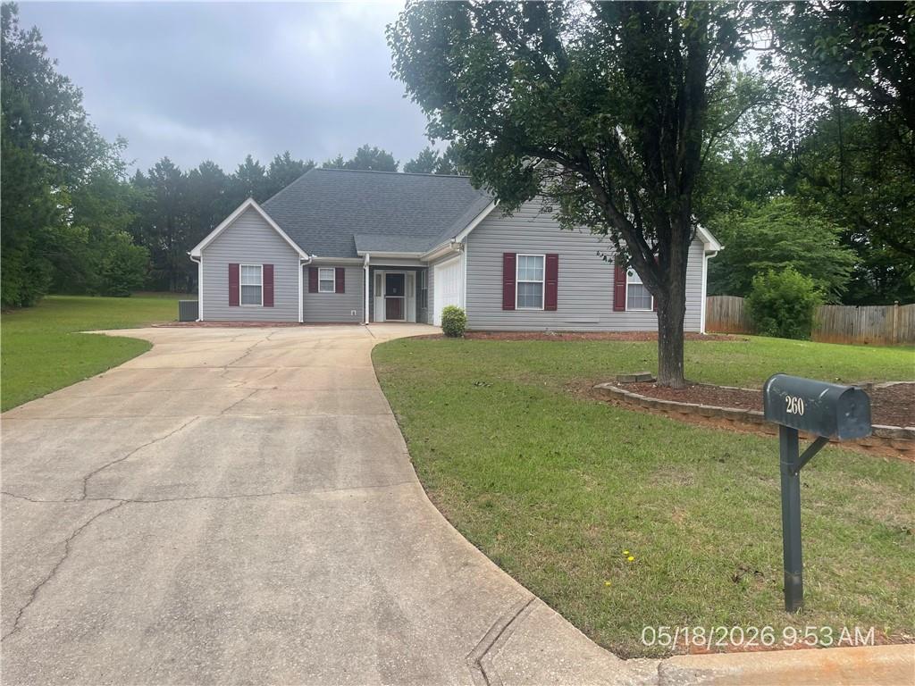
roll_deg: -0.5
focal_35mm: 25
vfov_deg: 54.9
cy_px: 343
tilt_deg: -3.0
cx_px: 458
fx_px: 661
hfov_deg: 69.4
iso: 32
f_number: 1.6
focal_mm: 5.1
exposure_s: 1/953
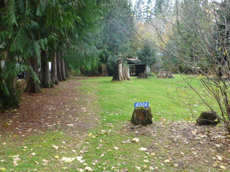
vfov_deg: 35.1
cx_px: 115
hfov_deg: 45.8
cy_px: 86
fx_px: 272
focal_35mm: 41
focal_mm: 7.4
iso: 160
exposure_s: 1/60
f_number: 3.9
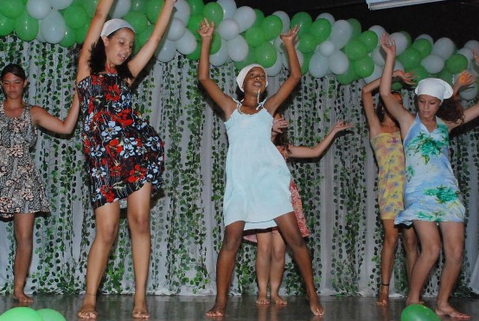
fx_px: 693
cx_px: 236
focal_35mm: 52
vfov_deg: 26.1
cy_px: 160
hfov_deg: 38.1
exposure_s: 1/40
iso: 1600
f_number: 8
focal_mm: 24
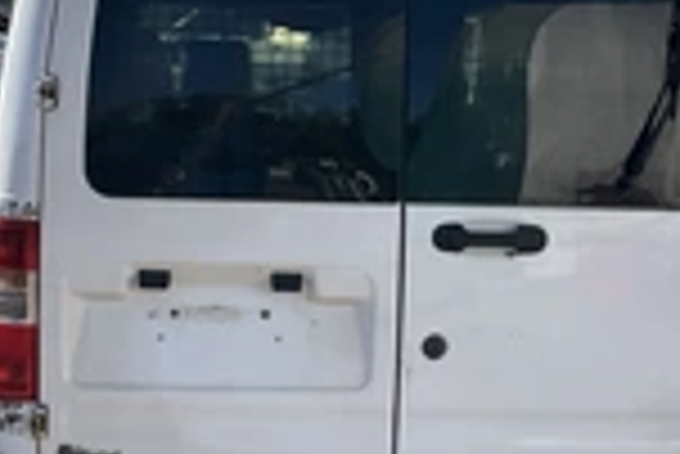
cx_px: 342
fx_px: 1513
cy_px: 234
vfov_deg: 17.1
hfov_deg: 25.3
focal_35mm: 80
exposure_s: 1/1534
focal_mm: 3
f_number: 1.8
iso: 25
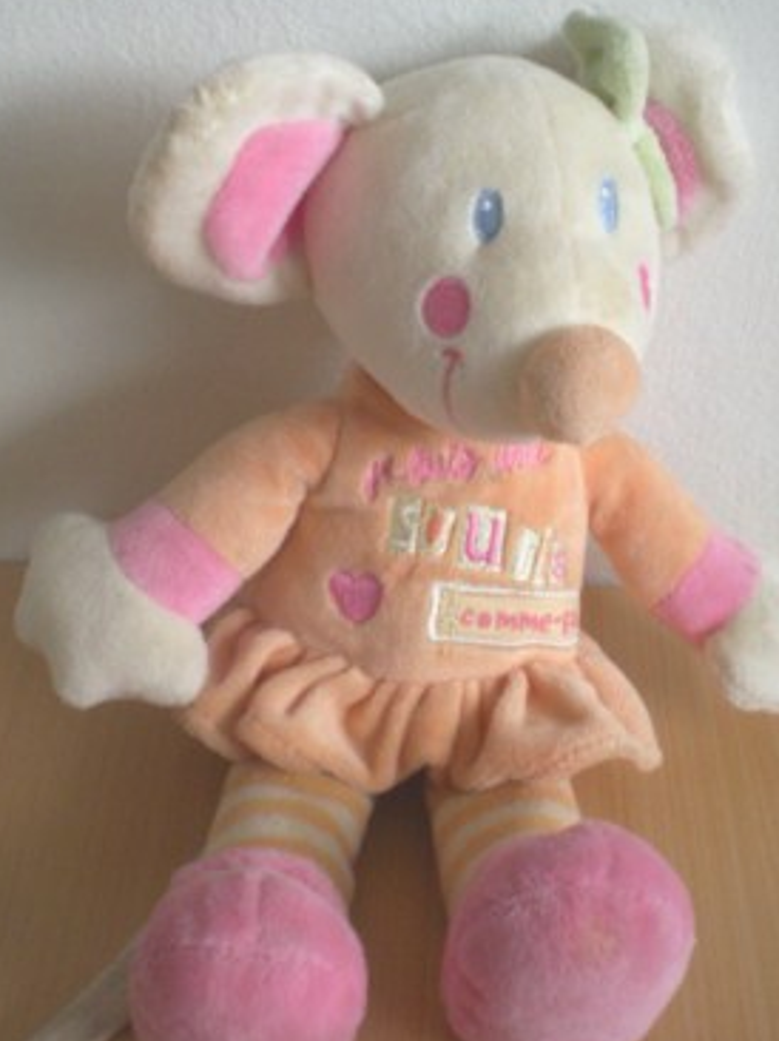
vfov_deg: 35.5
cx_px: 384
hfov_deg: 27.0
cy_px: 427
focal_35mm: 54
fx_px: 1622
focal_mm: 6.3
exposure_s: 1/36.4
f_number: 3.1
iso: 200
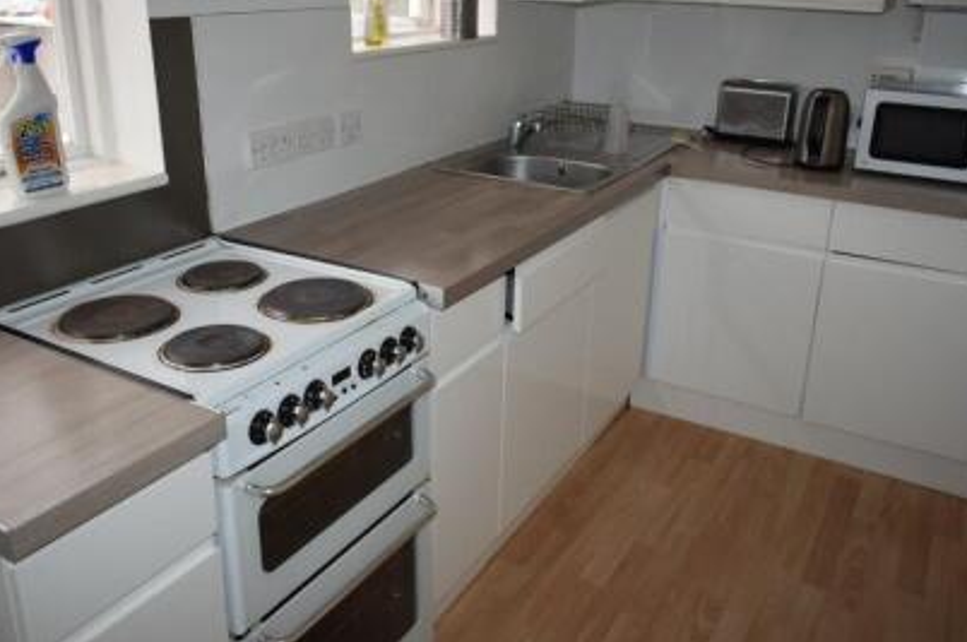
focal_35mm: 32
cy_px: 263
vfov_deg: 40.9
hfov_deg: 58.8
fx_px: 859
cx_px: 474
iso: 800
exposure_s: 1/60
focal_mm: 18
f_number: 4
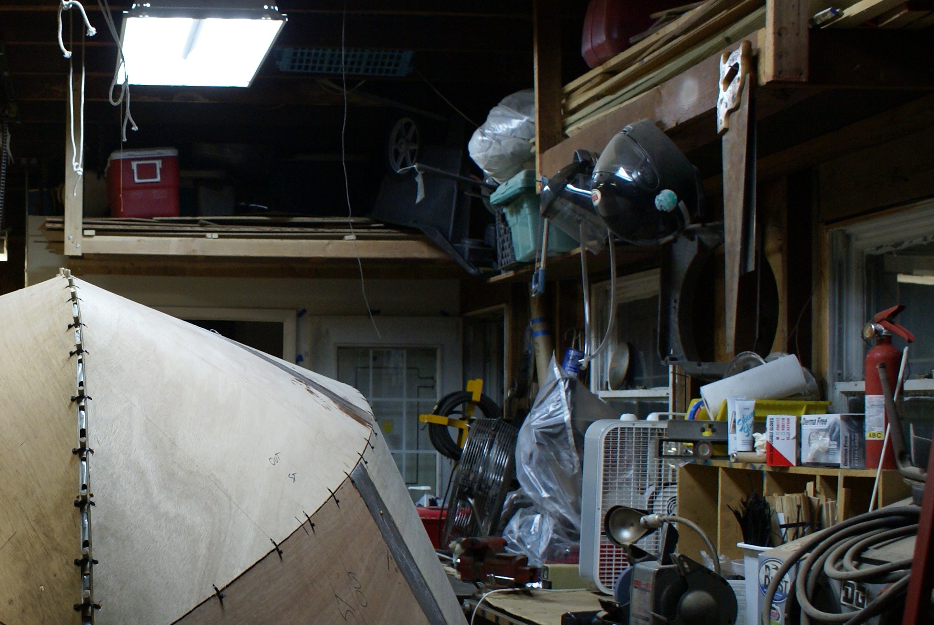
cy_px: 360
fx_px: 1481
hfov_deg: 33.0
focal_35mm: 57
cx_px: 70
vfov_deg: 23.8
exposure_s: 1/40
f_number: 4
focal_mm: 20
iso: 320
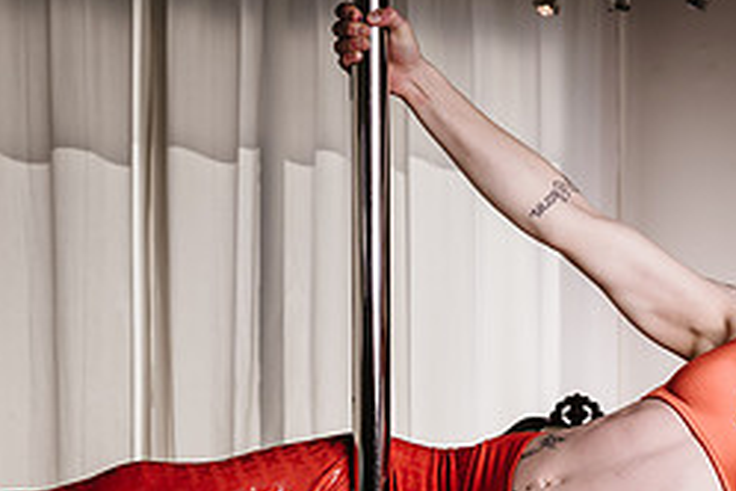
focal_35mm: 106
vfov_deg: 12.8
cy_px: 449
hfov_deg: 19.2
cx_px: 452
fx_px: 2167
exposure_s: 1/200
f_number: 5.6
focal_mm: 42
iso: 64
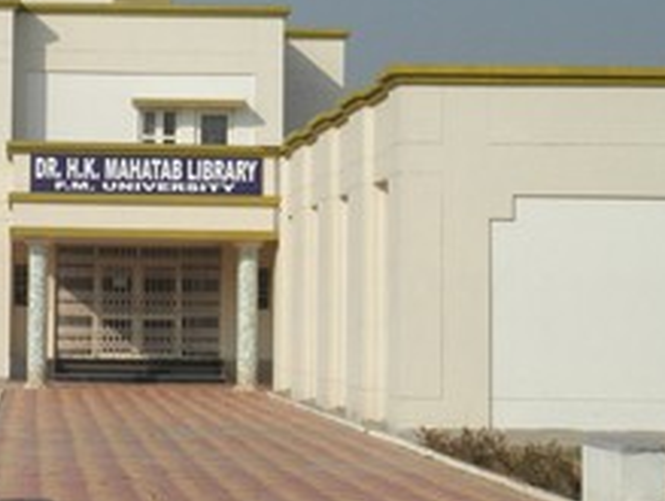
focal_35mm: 112
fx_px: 2155
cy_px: 223
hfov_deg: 17.2
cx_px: 46
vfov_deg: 13.3
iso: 125
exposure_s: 1/320
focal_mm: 7.9
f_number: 9.6
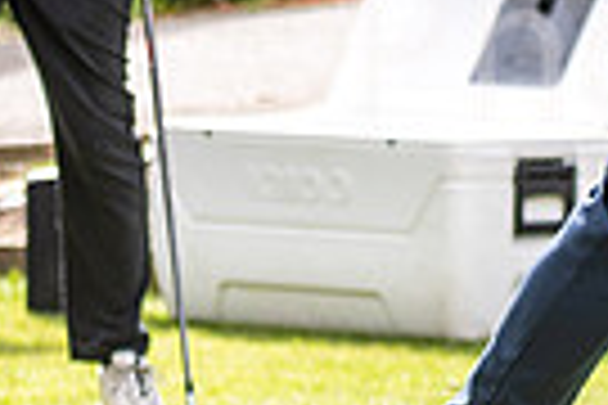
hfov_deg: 3.8
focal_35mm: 537
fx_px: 9069
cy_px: -125
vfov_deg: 2.6
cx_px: 997
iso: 200
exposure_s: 1/800
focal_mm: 80
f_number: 2.8
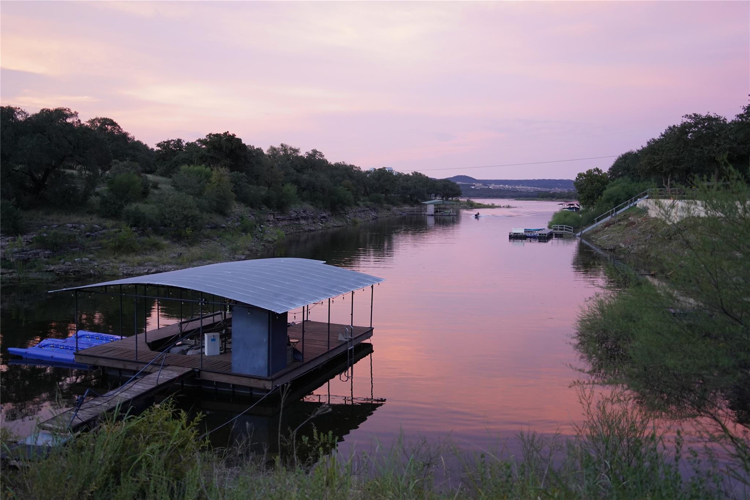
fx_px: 646
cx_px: 375
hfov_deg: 60.3
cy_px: 250
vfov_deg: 42.3
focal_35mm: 31
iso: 2000
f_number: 3.2
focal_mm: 31
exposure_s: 1/160
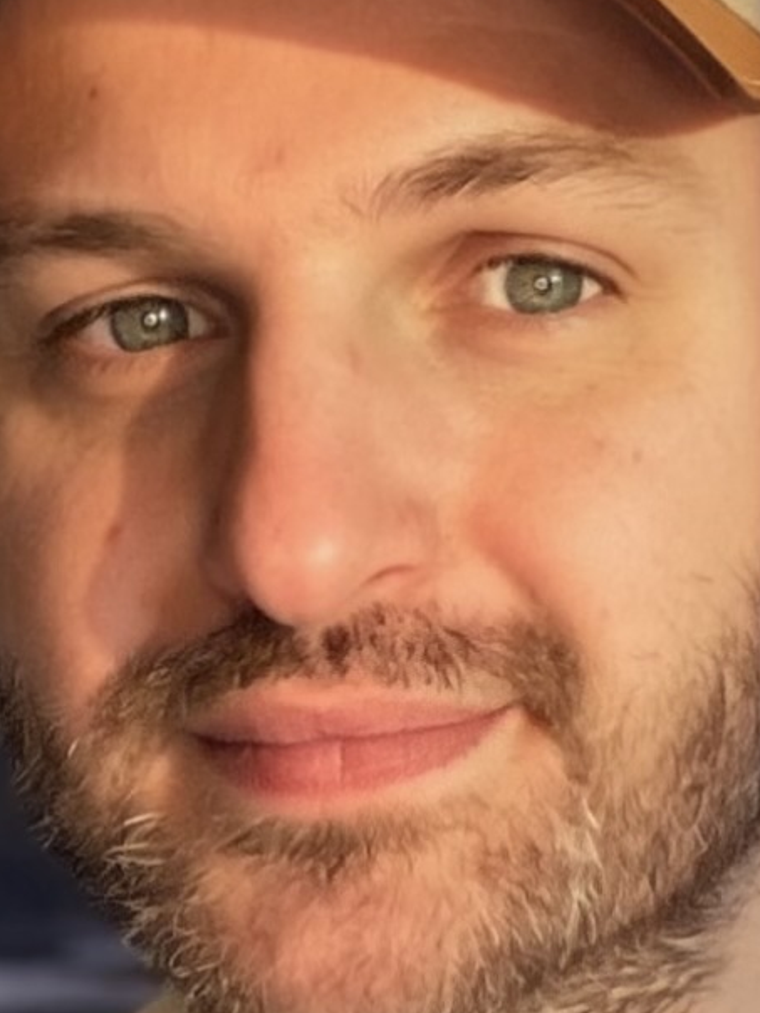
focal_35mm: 84
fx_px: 2459
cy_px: 622
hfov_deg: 17.6
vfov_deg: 23.2
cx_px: 390
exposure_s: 1/60
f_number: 1.9
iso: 200
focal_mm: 2.71
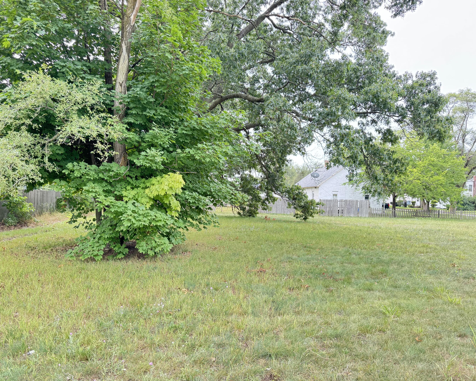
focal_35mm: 26
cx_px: 215
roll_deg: -2.3
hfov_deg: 65.9
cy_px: 194
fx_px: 366
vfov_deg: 54.9
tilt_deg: -1.0
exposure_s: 1/172
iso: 100
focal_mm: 6.76
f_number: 1.78
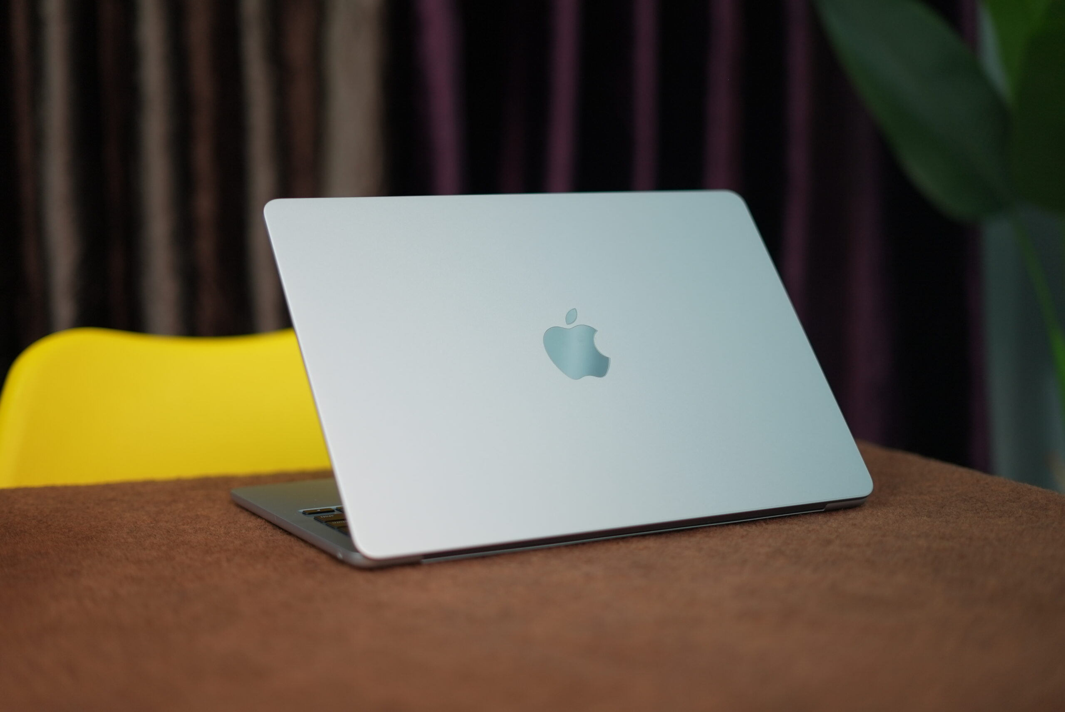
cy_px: 356
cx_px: 532
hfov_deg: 39.6
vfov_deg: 27.0
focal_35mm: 50
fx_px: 1480
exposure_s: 1/100
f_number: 1.8
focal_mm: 50
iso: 500
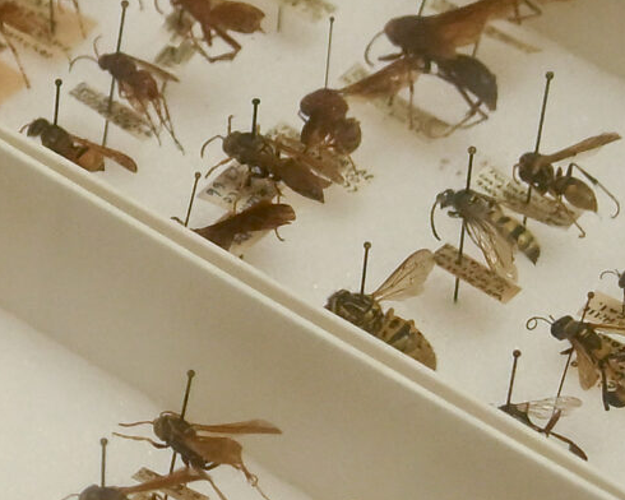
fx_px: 4717
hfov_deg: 7.5
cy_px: 152
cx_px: -259
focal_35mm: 255
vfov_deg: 6.1
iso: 1600
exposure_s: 1/250
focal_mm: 35
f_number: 4
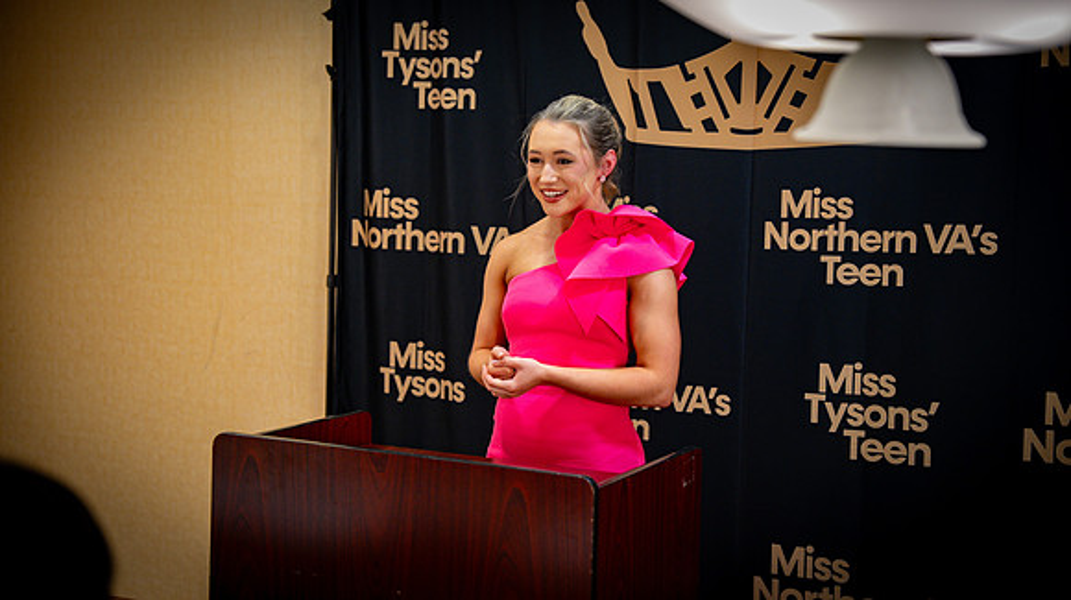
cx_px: 536
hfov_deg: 37.5
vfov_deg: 21.6
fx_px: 1576
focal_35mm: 56
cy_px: 300
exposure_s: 1/125
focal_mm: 53
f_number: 2.8
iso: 800
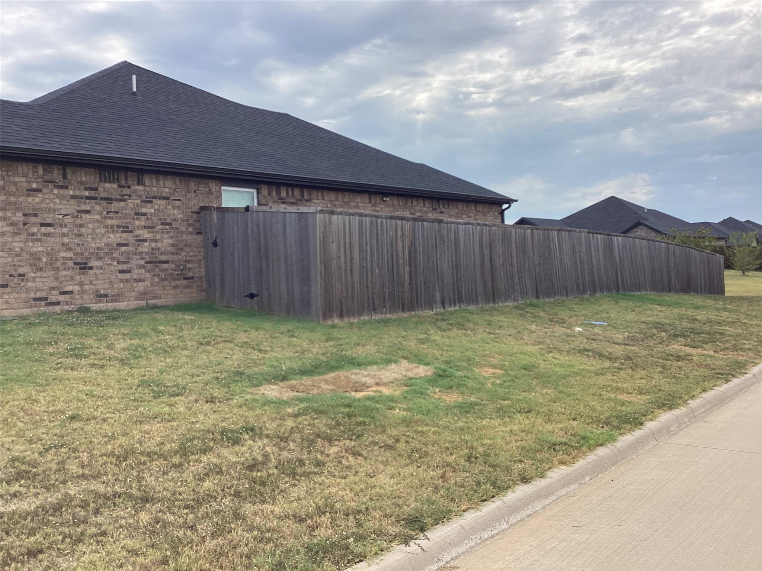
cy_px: 286
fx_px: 682
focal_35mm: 31
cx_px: 381
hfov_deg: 58.4
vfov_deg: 45.4
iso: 25
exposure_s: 1/1116
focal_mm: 3.3
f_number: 2.4
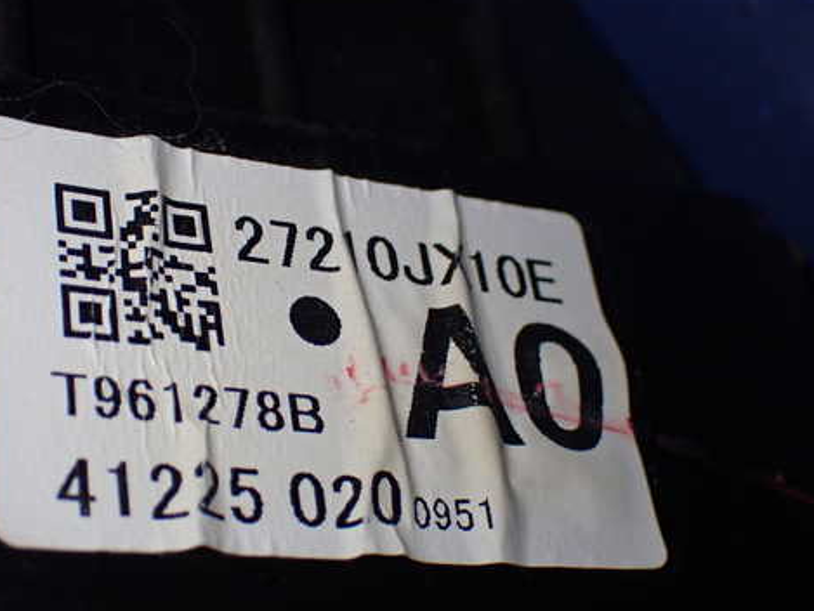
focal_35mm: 64
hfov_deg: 30.2
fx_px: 1505
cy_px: 325
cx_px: 363
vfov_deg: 22.9
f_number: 3.2
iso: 500
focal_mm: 9.01
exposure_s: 1/200
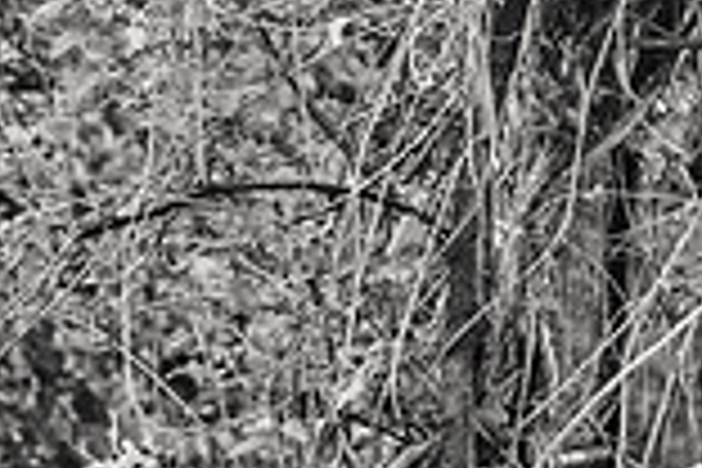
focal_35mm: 395
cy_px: 813
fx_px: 7702
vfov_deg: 3.5
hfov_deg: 5.2
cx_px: 1028
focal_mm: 102
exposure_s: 1/400
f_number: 2.8
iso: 2000
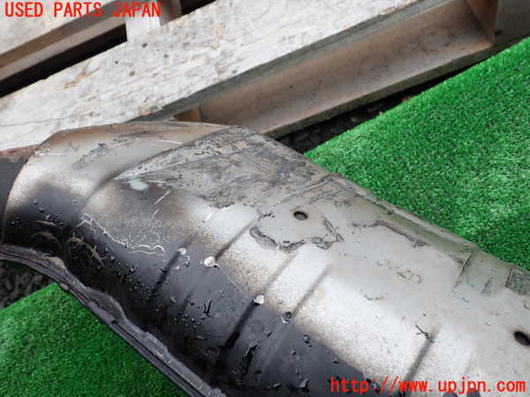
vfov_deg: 46.8
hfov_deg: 60.0
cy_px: 198
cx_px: 265
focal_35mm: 30
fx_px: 459
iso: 100
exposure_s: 1/200
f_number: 3.2
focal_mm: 5.4
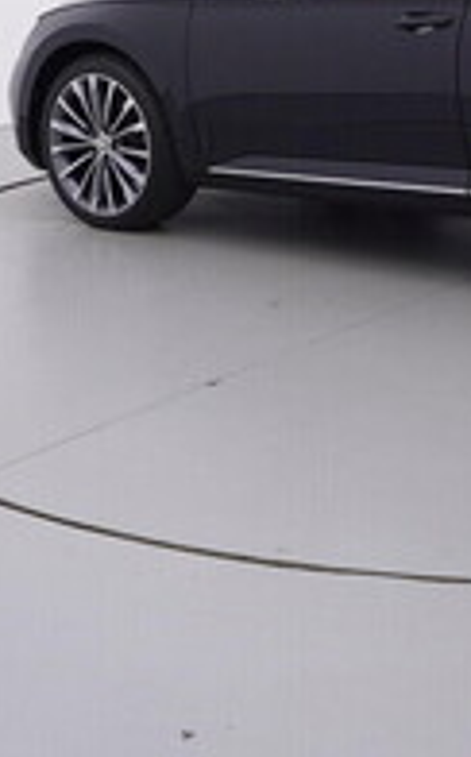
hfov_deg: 19.2
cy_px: 110
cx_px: 535
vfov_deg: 30.7
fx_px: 1327
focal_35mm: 64
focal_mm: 15
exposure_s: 1/80
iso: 200
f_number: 5
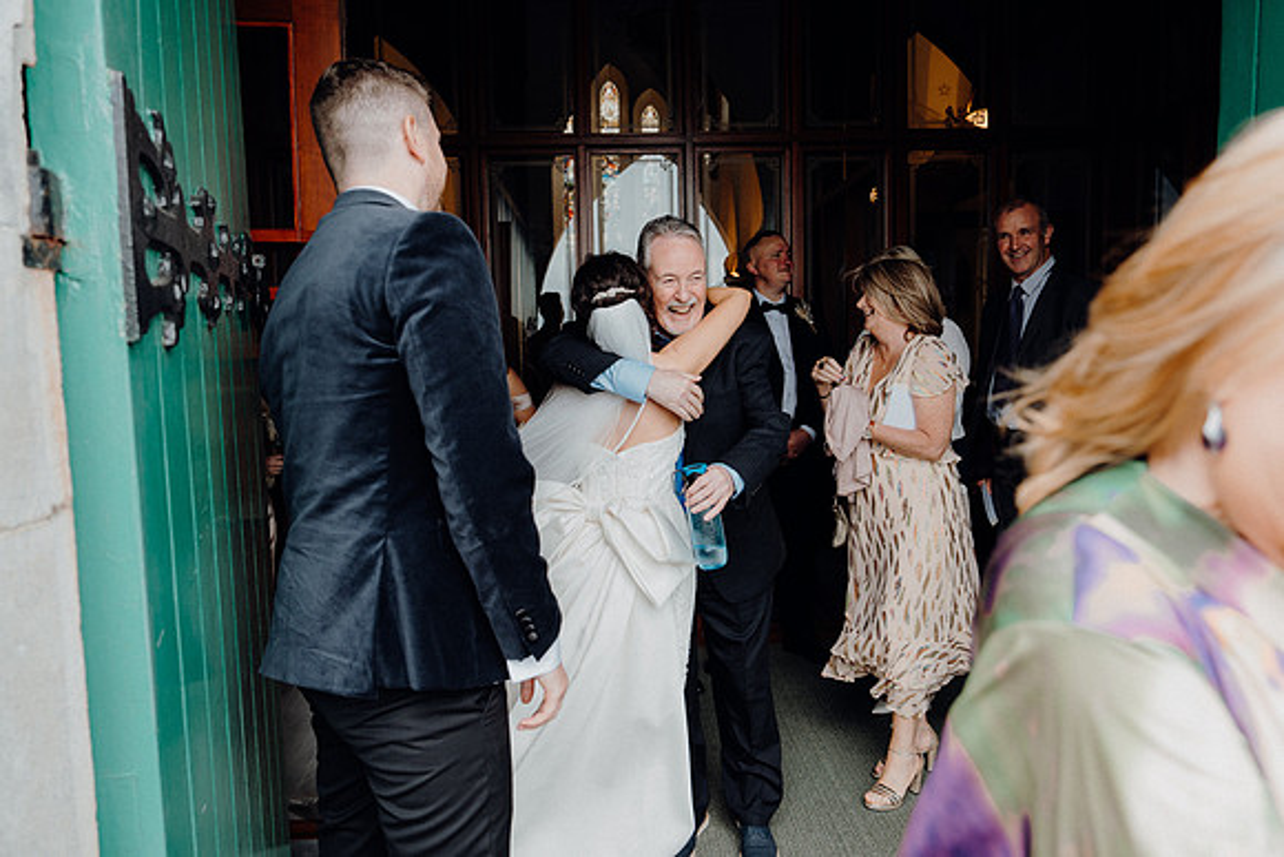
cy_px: 428
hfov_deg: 71.5
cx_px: 642
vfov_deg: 51.3
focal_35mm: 25
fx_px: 892
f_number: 3.5
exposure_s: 1/200
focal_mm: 25
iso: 250
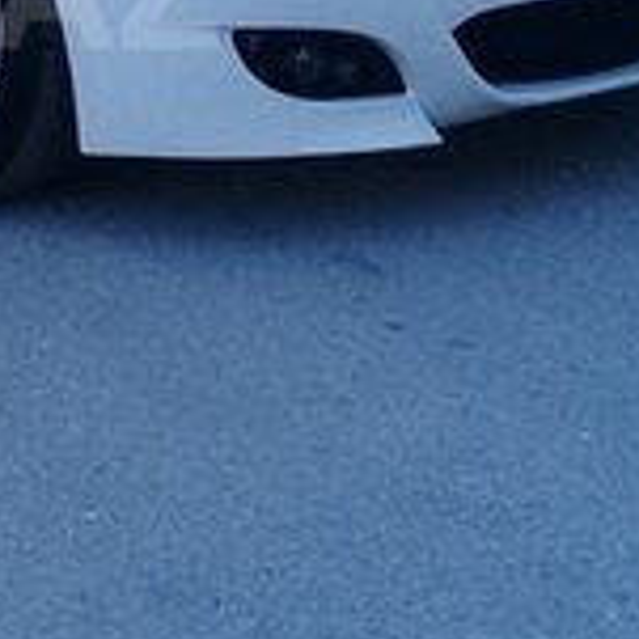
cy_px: -15
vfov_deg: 14.3
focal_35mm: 120
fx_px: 2506
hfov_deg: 13.9
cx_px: -216
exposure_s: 1/248
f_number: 2.2
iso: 50
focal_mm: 3.3
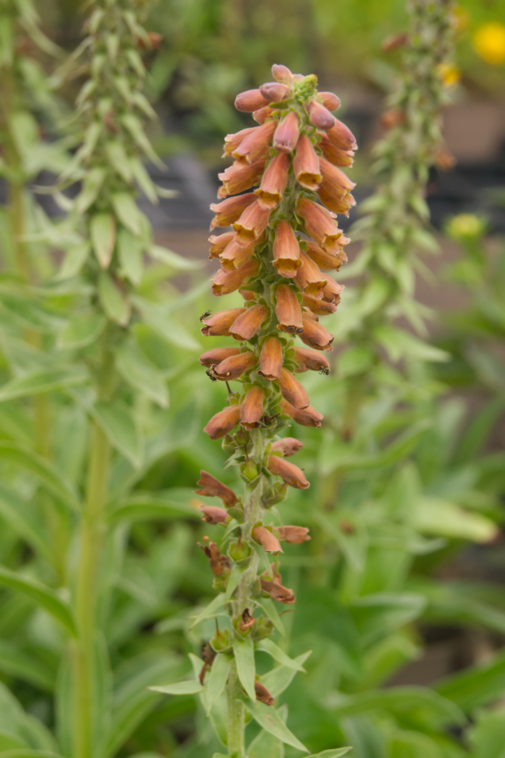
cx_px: 252
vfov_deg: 27.0
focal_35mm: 75
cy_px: 379
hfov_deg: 18.2
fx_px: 1578
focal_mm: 50
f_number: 10
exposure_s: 1/500
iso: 2000
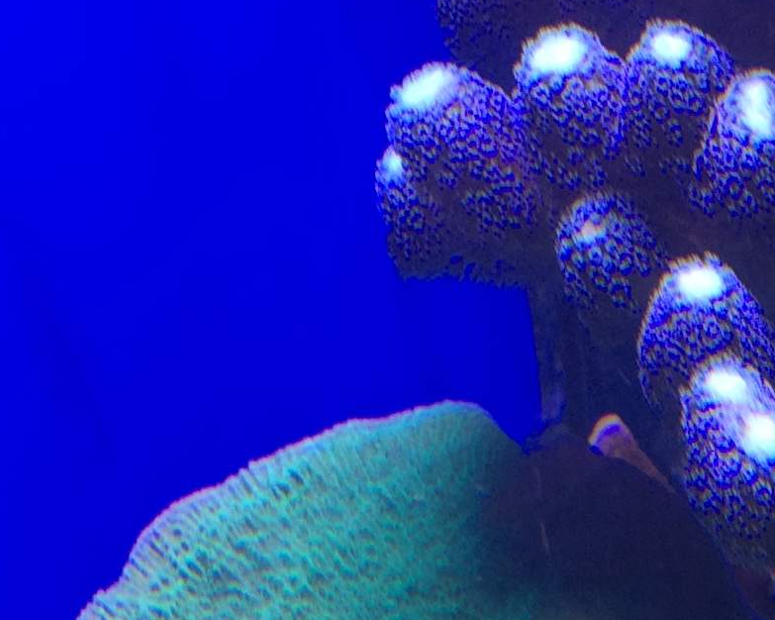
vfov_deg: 13.0
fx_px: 2706
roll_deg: -1.3
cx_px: 1036
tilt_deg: -34.1
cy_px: 473
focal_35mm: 118
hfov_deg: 15.4
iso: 32
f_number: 2.2
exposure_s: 1/33
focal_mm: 4.15
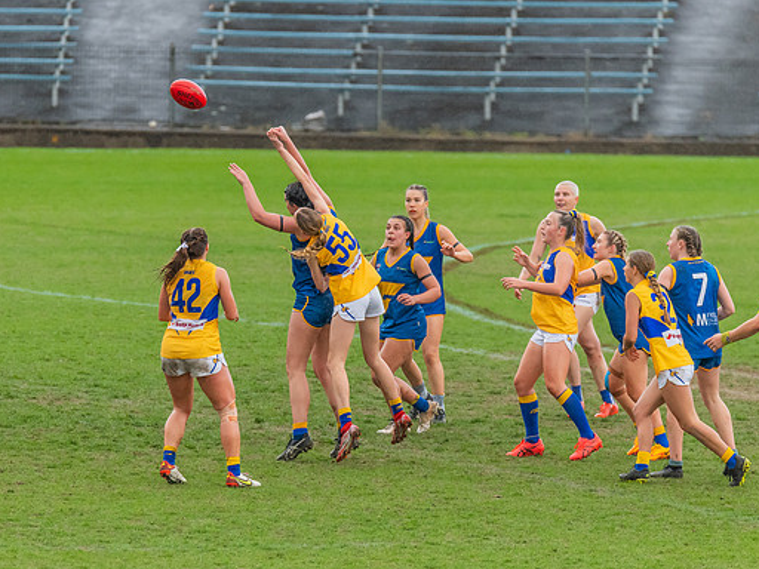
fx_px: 13419
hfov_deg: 3.2
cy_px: 293
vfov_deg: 2.4
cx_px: 302
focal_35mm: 612
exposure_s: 1/1600
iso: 2200
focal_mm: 450
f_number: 6
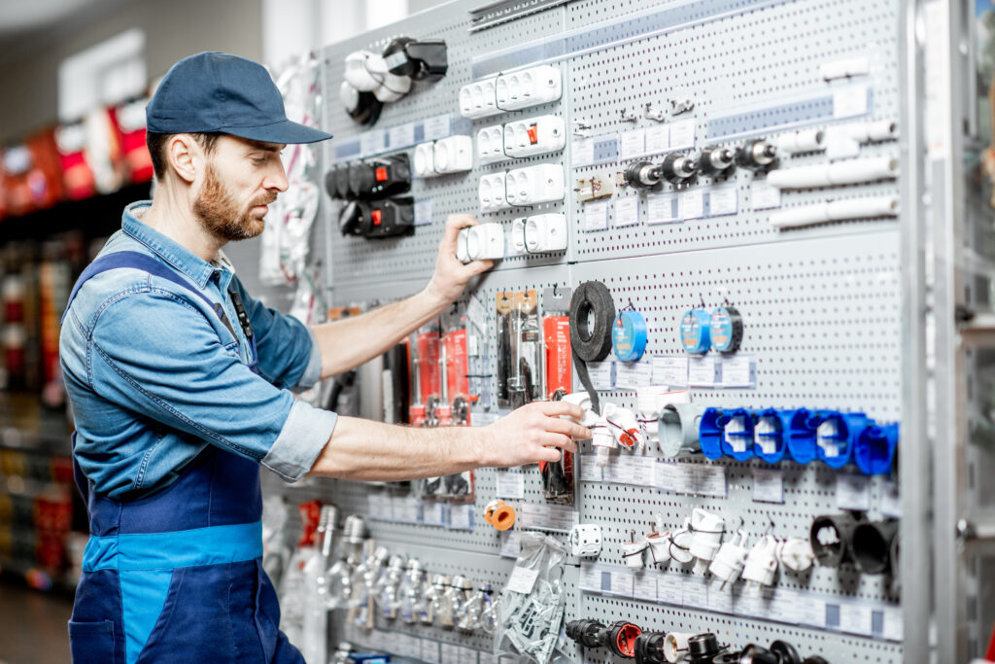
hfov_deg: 23.9
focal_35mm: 85
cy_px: 332
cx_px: 498
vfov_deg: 16.1
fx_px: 2349
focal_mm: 85
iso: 400
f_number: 2.2
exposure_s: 1/200
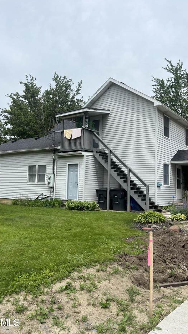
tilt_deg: +3.2
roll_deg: +0.3
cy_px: 167
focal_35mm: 29
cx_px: 95
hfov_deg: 40.1
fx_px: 257
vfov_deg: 66.1
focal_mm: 5.7
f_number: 1.5
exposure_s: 1/5882
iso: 50
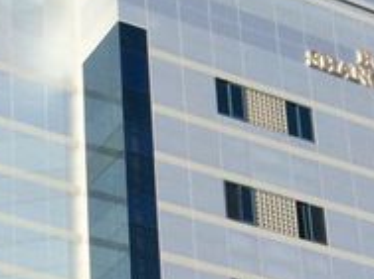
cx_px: -98
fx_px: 1316
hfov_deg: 15.5
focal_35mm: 122
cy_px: 459
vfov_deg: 11.4
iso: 32
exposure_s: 1/1300
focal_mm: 3.3
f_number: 2.4
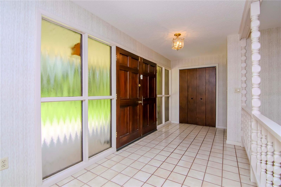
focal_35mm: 16
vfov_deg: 72.0
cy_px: 94
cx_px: 140
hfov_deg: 95.0
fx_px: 129
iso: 500
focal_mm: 11
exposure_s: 1/160
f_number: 8
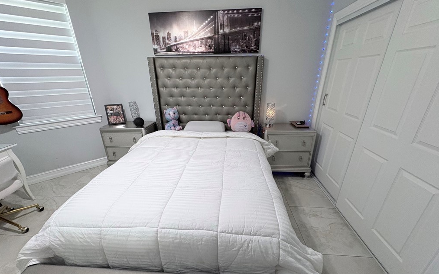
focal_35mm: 15
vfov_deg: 74.7
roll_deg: +0.8
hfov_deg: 101.5
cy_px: 148
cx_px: 218
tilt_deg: -23.4
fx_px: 179
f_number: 2.2
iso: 320
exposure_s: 1/60
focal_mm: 2.22
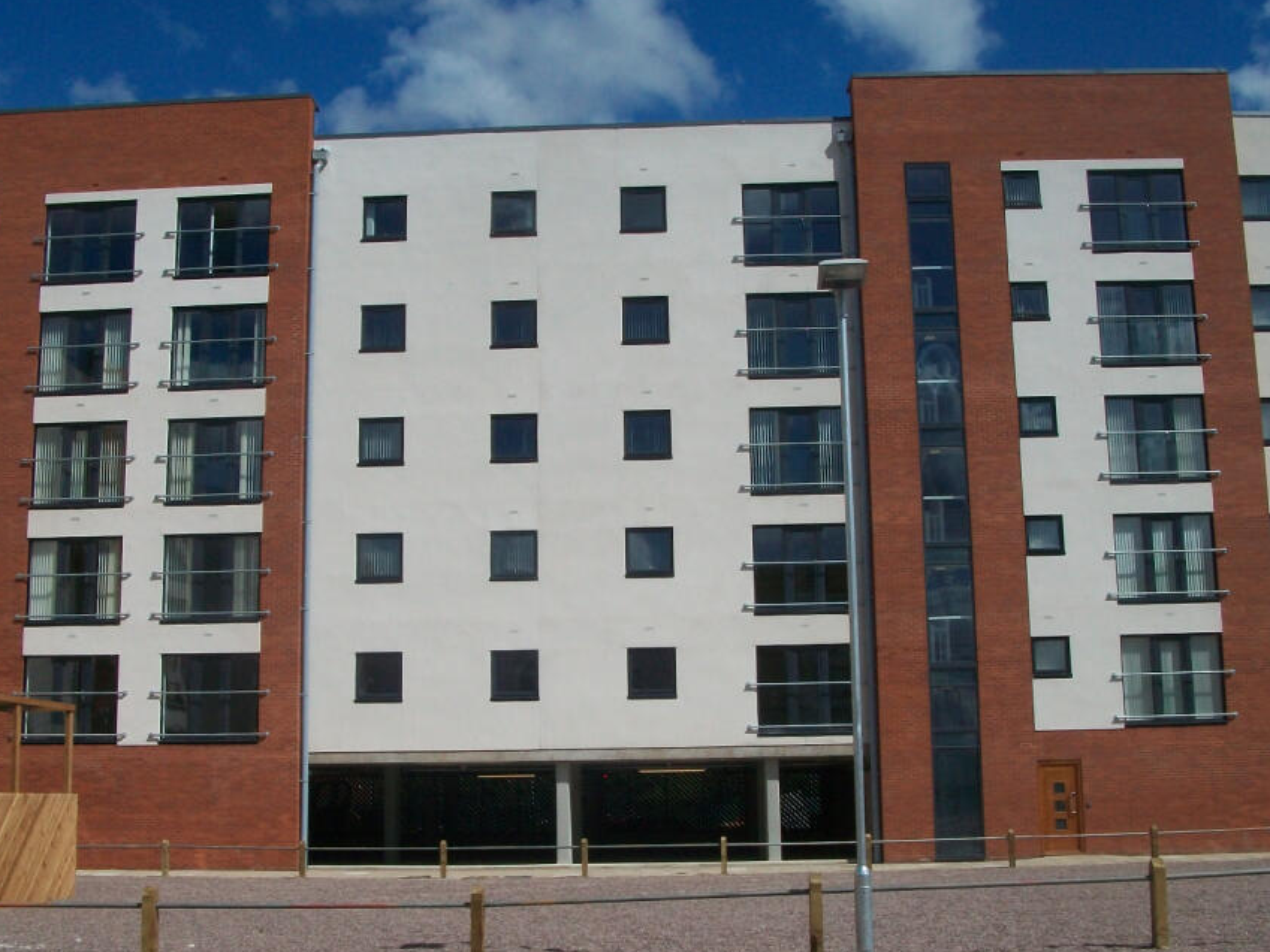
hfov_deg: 45.8
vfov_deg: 35.1
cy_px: 529
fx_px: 1504
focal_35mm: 41
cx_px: 625
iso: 80
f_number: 5.5
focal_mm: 5.7
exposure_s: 1/1000
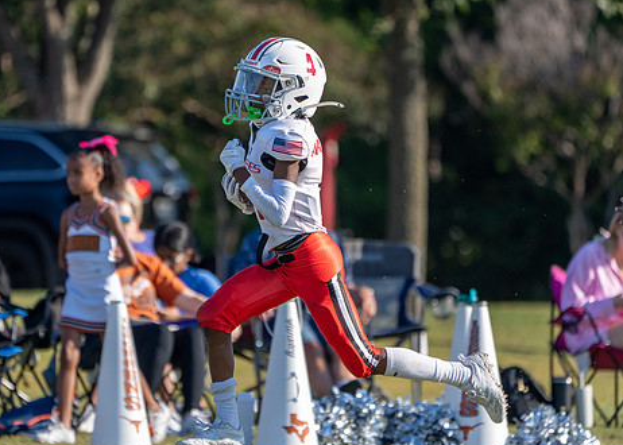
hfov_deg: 3.0
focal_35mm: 665
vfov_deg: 2.2
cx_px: 286
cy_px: 239
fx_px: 11766
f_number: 5.6
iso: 500
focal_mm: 400
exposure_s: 1/1600
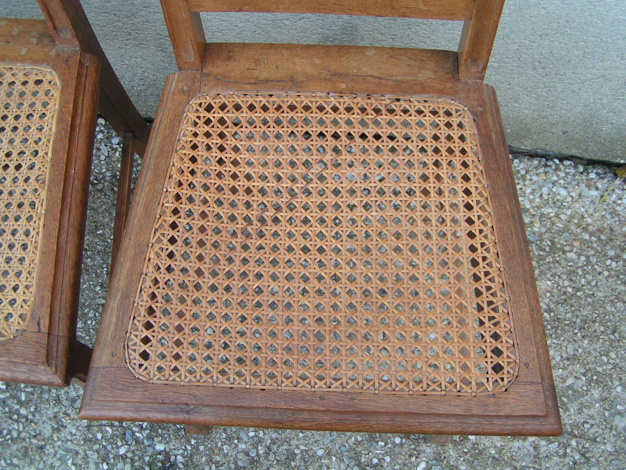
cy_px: 235
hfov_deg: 49.0
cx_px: 313
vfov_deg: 37.7
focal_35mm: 38
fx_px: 687
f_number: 2.8
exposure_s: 1/40
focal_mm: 5.8
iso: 50
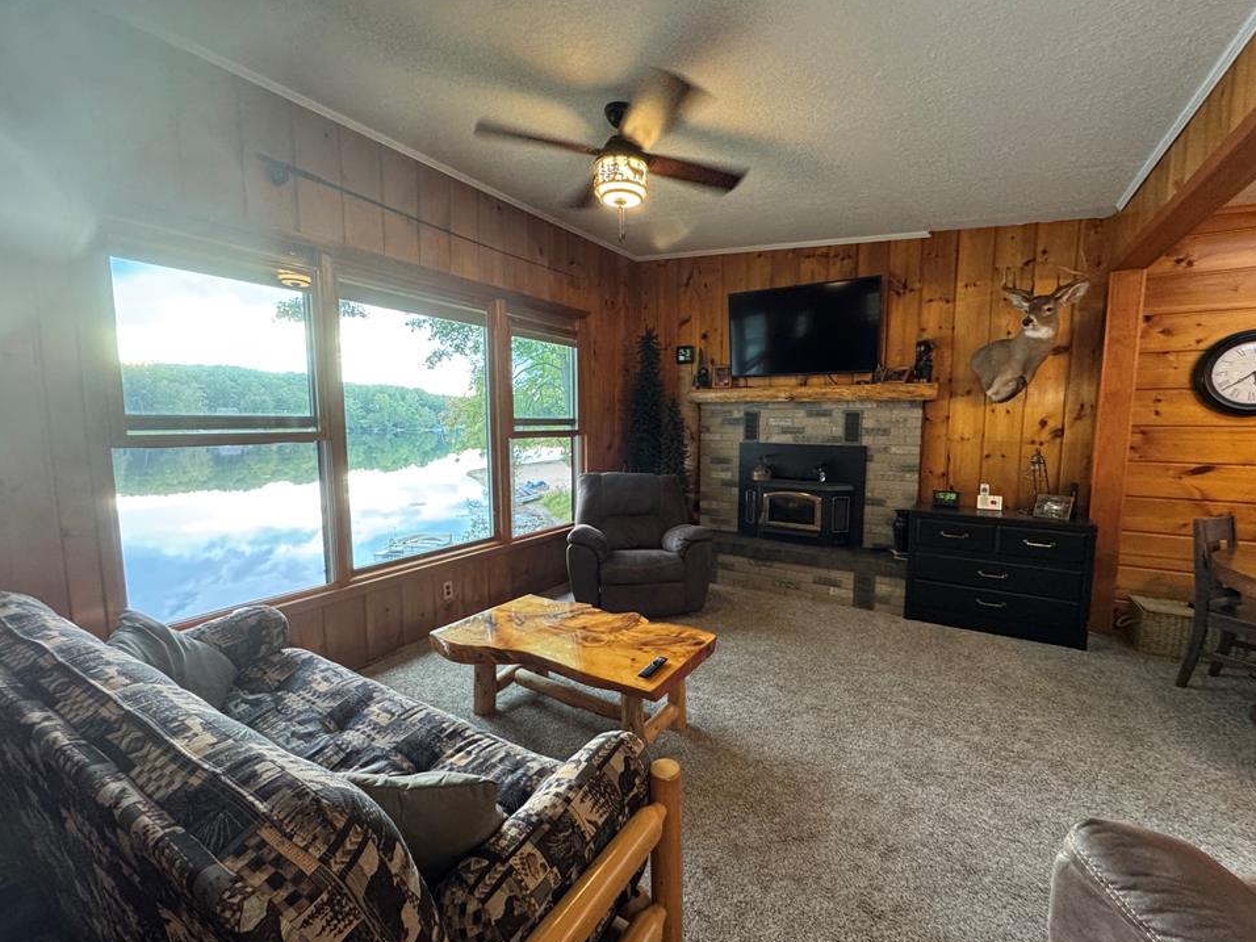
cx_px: 649
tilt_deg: -6.9
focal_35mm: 15
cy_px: 476
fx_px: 544
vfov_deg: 81.7
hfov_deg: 98.1
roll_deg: -0.9
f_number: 2.2
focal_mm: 2.22
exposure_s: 1/60
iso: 400
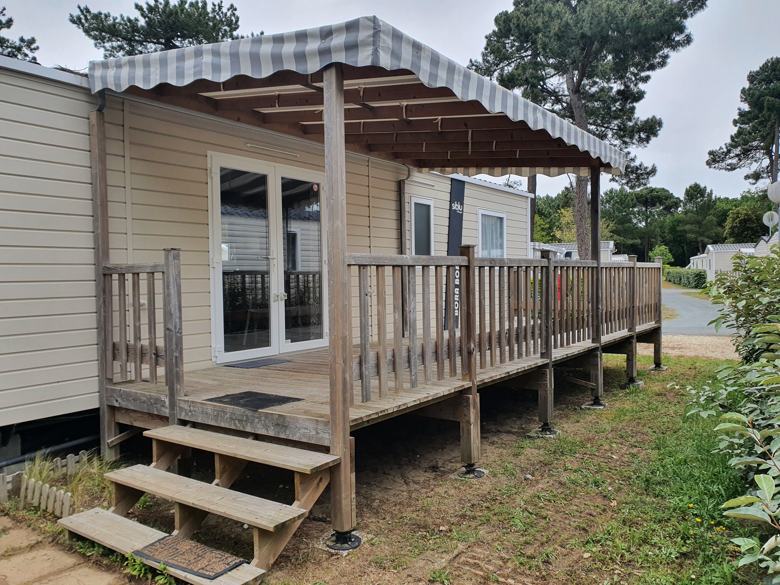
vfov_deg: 53.1
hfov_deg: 67.3
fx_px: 586
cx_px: 390
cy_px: 292
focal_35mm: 26
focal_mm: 4.32
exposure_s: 1/544
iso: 50
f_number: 2.4
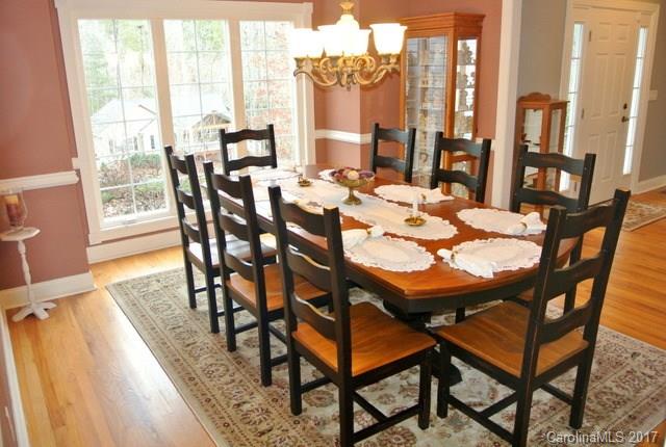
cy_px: 224
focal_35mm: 27
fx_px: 501
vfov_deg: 48.2
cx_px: 333
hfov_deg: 67.3
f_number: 3.5
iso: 560
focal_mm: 10
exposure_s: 1/60
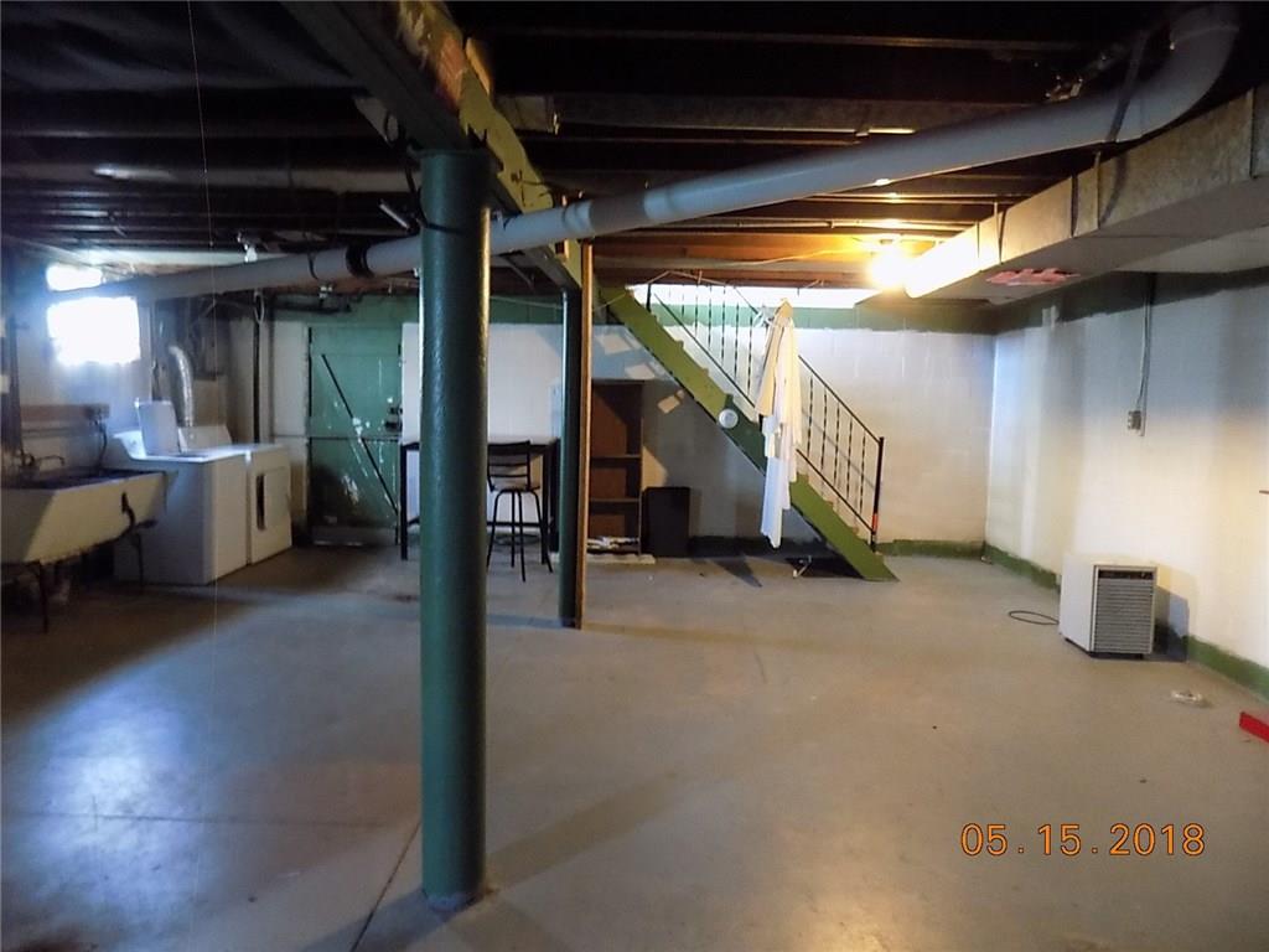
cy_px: 476
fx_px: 843
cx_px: 634
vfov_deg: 58.9
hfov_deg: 73.9
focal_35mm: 23
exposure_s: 1/4
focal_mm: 4
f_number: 3.1
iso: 400
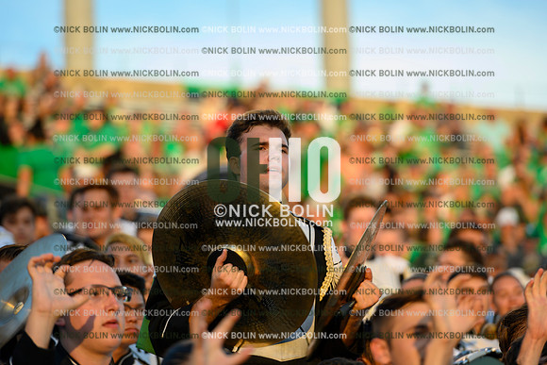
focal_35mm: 200
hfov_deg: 10.3
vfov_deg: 6.9
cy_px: 182
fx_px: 3039
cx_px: 274
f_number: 4
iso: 160
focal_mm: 200
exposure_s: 1/125
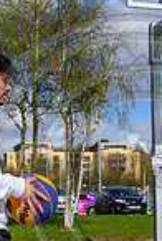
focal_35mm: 100
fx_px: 672
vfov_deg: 20.2
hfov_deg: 13.7
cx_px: 132
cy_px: 180
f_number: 5.6
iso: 500
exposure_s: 1/5000
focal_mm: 32.5
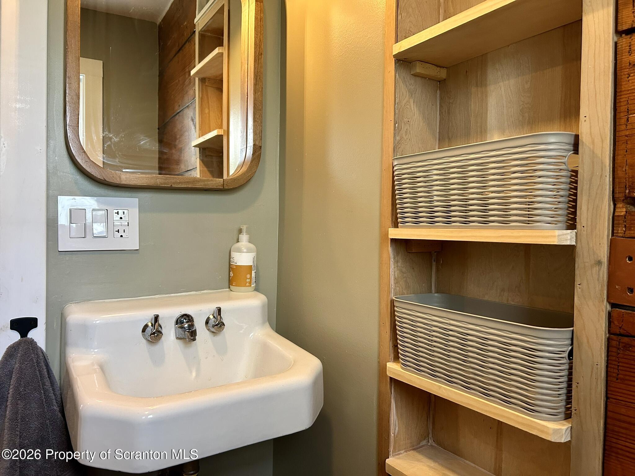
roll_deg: -0.9
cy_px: 238
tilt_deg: -1.3
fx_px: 477
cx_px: 318
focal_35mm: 26
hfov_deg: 67.3
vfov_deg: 53.1
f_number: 1.5
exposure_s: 1/60
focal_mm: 5.7
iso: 200
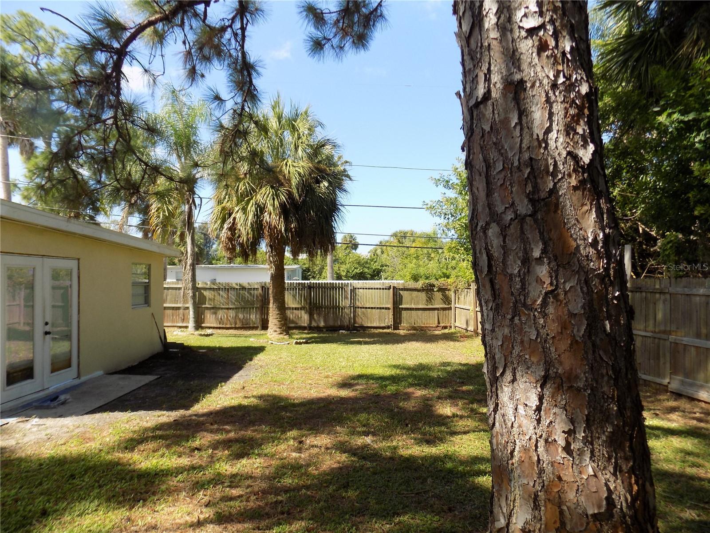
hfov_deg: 73.9
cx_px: 355
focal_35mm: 23
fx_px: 472
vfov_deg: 58.9
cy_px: 266
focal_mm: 4
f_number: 3.1
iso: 80
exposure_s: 1/400
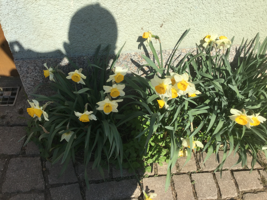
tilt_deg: -48.9
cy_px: 100
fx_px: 239
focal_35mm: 31
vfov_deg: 45.4
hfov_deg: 58.4
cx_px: 134
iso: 25
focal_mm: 3.3
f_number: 2.4
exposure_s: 1/1567
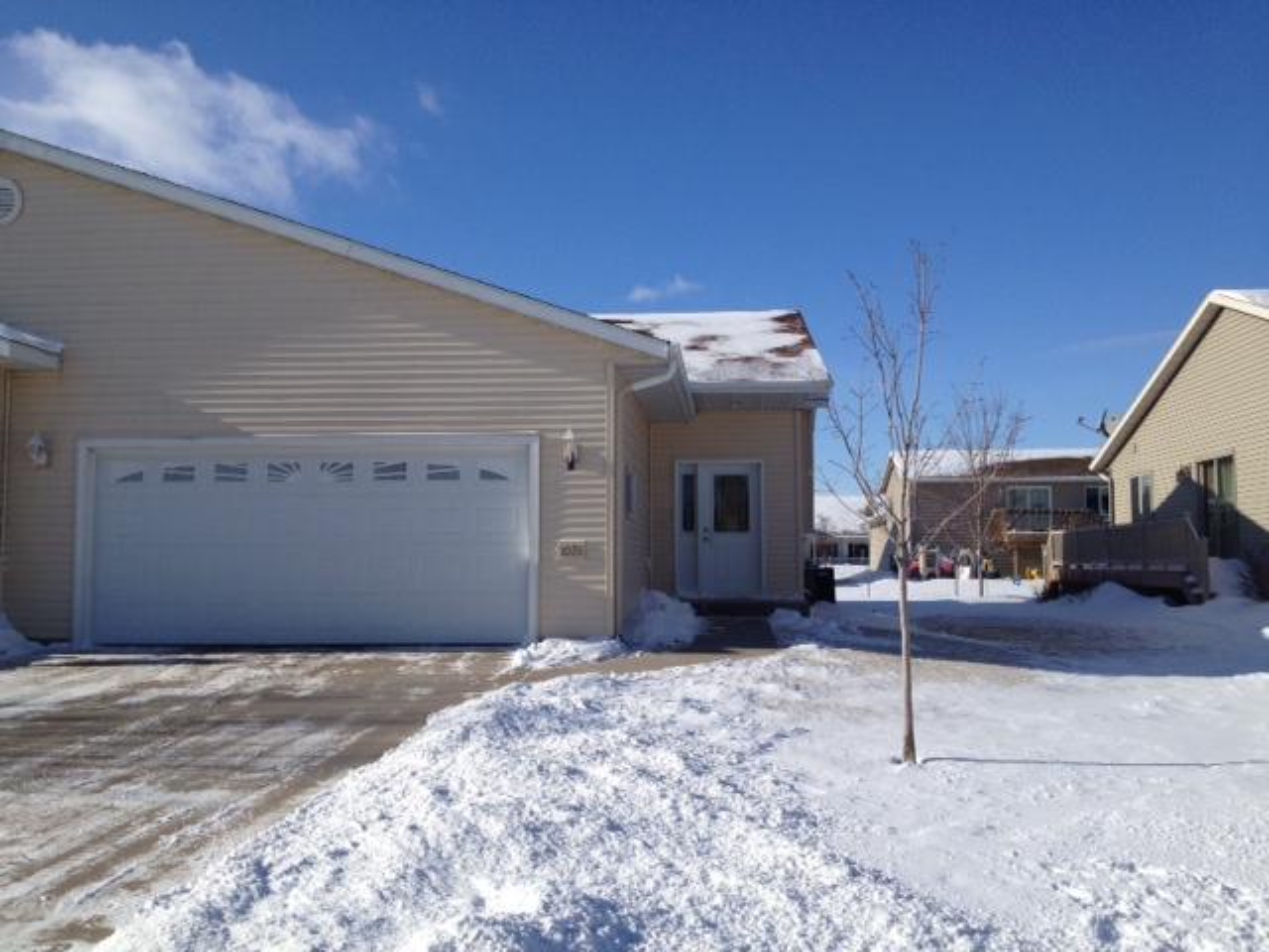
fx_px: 1283
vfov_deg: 40.7
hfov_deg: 52.6
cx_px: 634
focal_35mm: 35
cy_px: 476
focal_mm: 4.28
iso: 64
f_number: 2.4
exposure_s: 1/3460
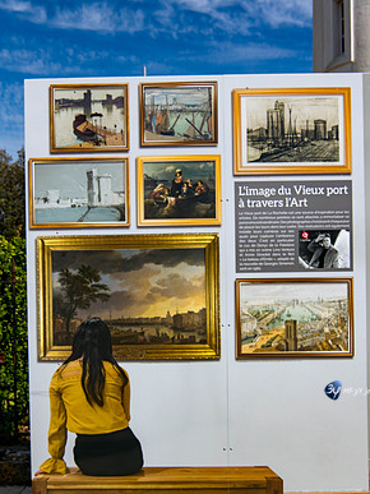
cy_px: 282
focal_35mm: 38
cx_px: 190
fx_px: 542
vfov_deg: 48.8
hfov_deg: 37.7
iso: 64
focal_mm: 34
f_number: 10
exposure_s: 1/400
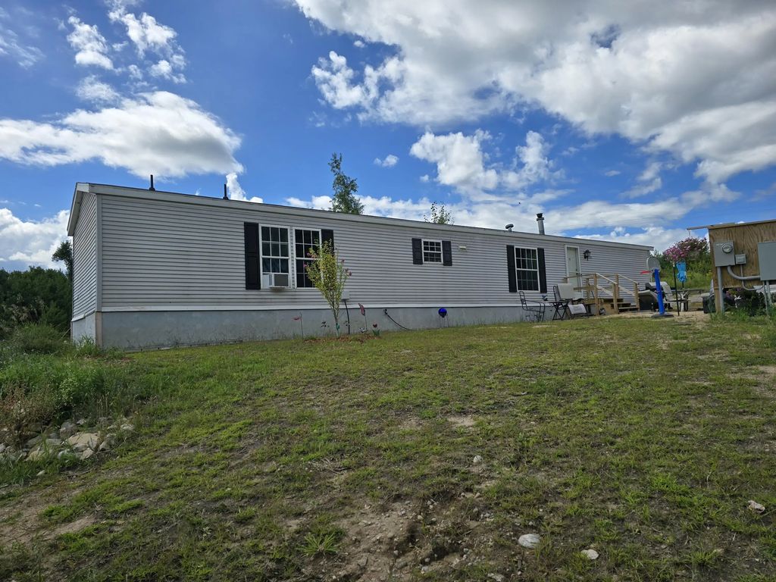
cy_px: 291
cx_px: 388
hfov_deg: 73.9
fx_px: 516
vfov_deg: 58.9
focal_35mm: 23
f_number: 1.7
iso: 12
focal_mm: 6.3
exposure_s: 1/942
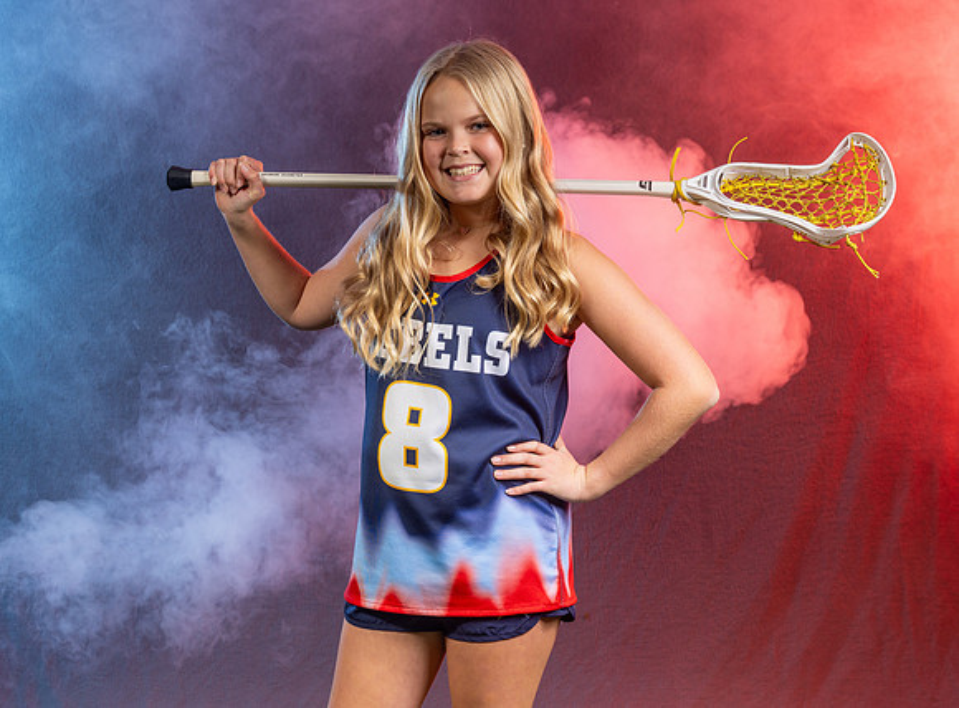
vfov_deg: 12.2
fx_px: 3312
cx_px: 497
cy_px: 402
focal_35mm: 120
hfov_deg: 16.5
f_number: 8
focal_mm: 91
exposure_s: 1/200
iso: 64
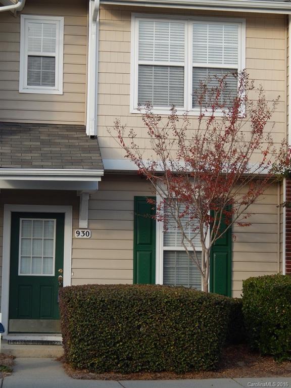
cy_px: 194
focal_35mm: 86
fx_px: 964
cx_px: 146
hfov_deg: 17.2
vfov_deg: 22.8
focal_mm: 15.3
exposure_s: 1/200
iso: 125
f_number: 4.3
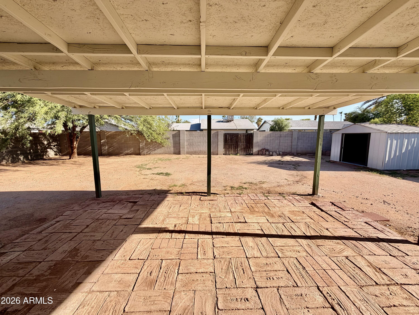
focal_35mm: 14
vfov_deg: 85.7
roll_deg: +0.7
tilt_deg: -7.0
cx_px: 210
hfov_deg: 102.1
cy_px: 158
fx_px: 169
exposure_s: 1/770
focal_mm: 2.22
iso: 32
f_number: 2.2
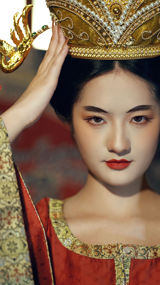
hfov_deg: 10.0
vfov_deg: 17.7
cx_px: 112
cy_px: 156
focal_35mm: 121
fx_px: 912
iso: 250
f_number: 2
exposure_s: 1/125
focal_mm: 110
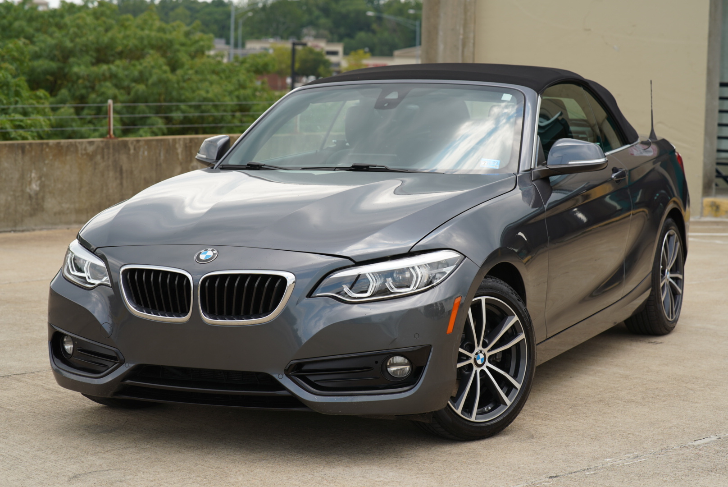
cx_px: 364
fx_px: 1720
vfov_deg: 16.1
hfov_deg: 23.9
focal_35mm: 85
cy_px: 244
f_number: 4.5
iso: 100
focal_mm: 85
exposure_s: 1/250
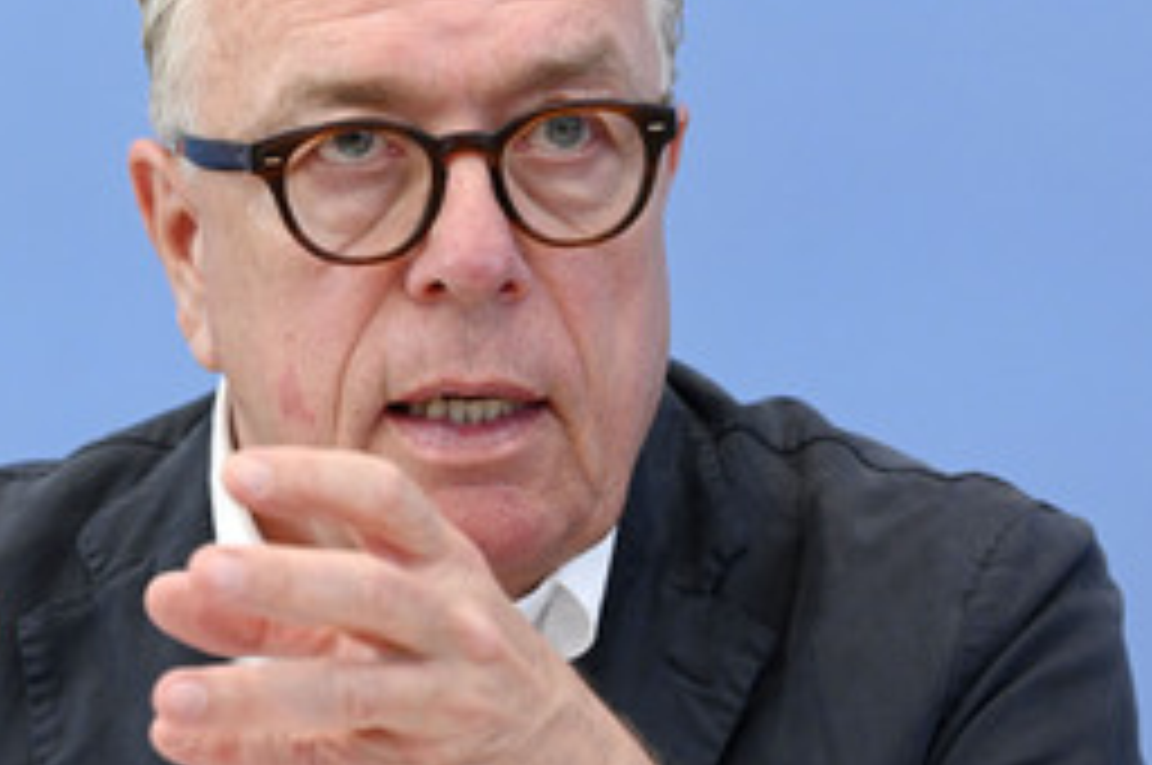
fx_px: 7319
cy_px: 364
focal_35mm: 229
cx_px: 394
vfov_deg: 6.0
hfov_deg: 9.0
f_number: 5.6
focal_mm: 130
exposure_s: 1/800
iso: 4000
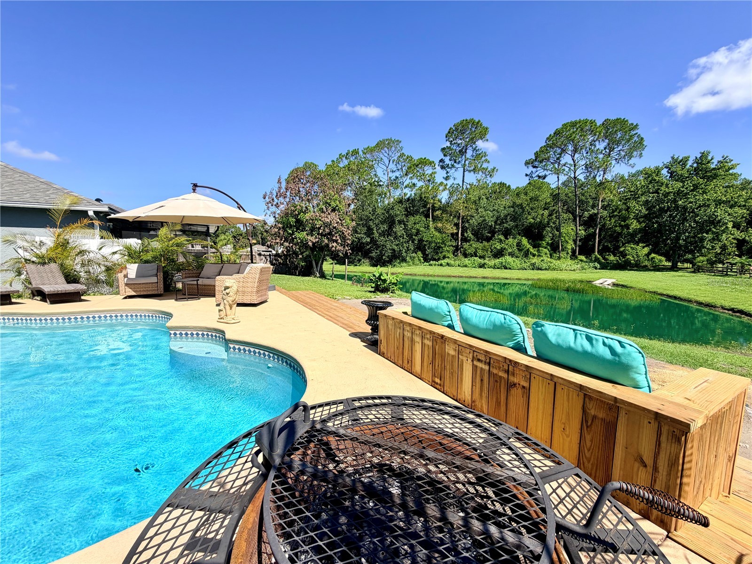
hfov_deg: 102.1
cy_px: 282
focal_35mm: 14
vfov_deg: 85.7
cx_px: 376
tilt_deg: -6.0
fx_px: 304
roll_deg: -0.2
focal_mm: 2.22
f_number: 2.2
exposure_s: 1/853
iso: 20
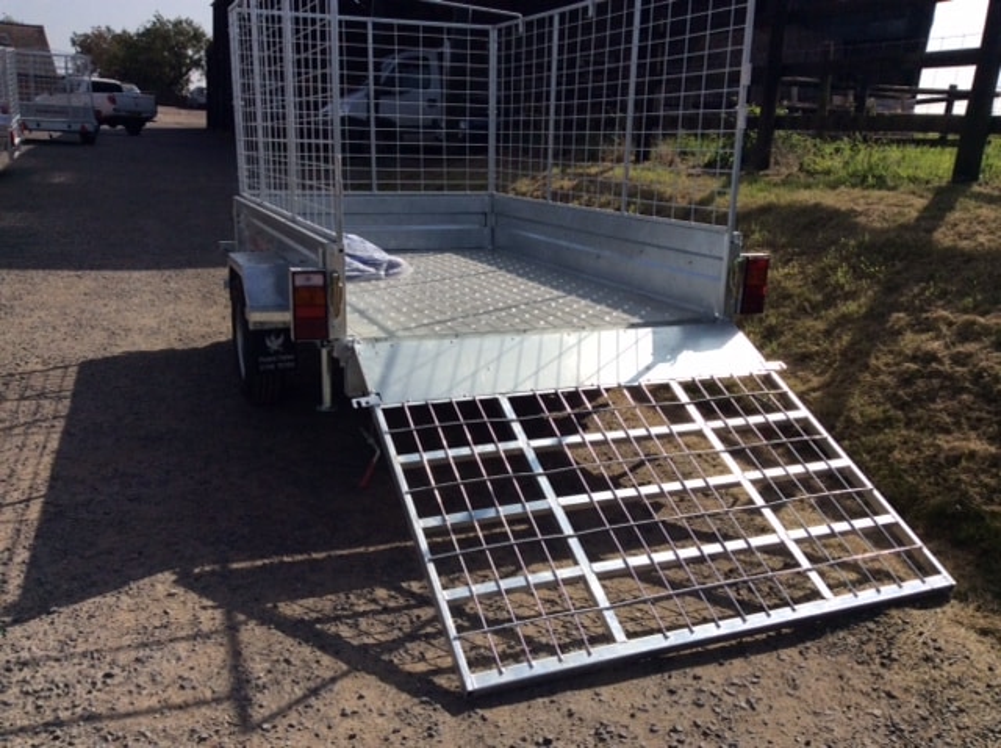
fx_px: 953
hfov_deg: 55.4
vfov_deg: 42.8
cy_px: 374
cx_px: 500
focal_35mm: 33
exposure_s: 1/2604
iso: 32
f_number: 2.4
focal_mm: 3.3
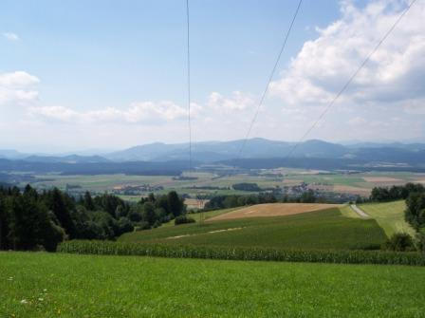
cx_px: 212
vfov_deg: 37.7
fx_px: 466
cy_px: 159
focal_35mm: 38
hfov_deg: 49.0
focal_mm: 8
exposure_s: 1/1000
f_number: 4.8
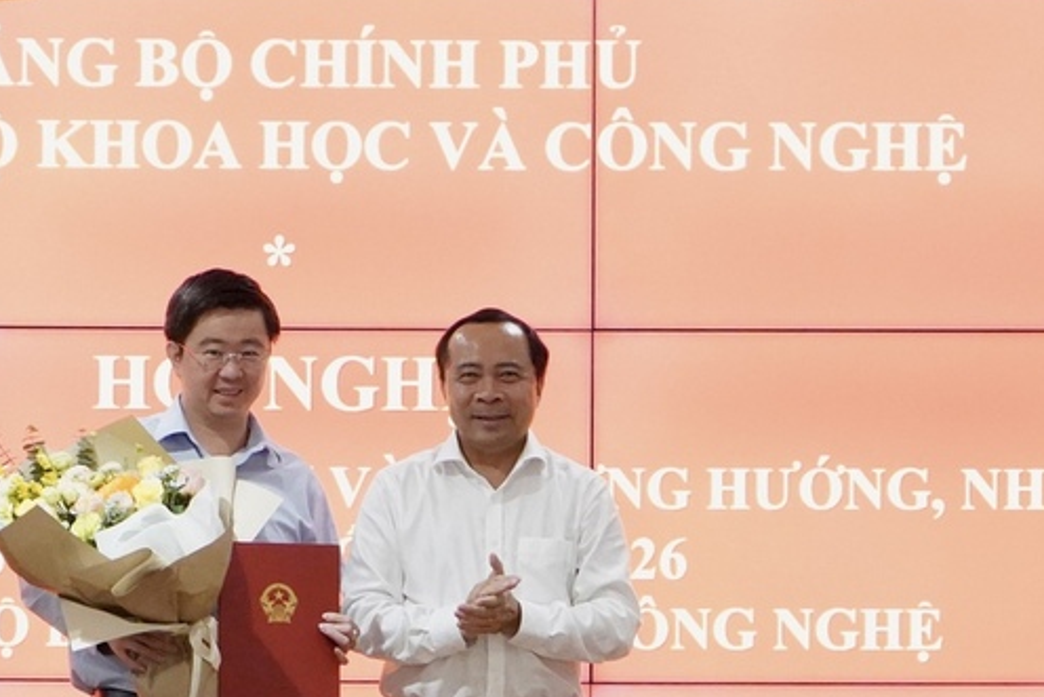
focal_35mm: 180
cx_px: 248
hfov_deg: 11.4
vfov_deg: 7.6
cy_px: 435
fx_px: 5221
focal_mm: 105
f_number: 4
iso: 10000
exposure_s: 1/500
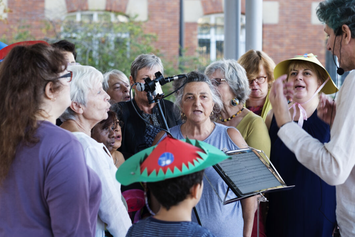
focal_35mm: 94
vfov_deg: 14.6
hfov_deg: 21.7
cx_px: 192
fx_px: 927
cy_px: 107
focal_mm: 56
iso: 200
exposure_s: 1/60
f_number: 3.2
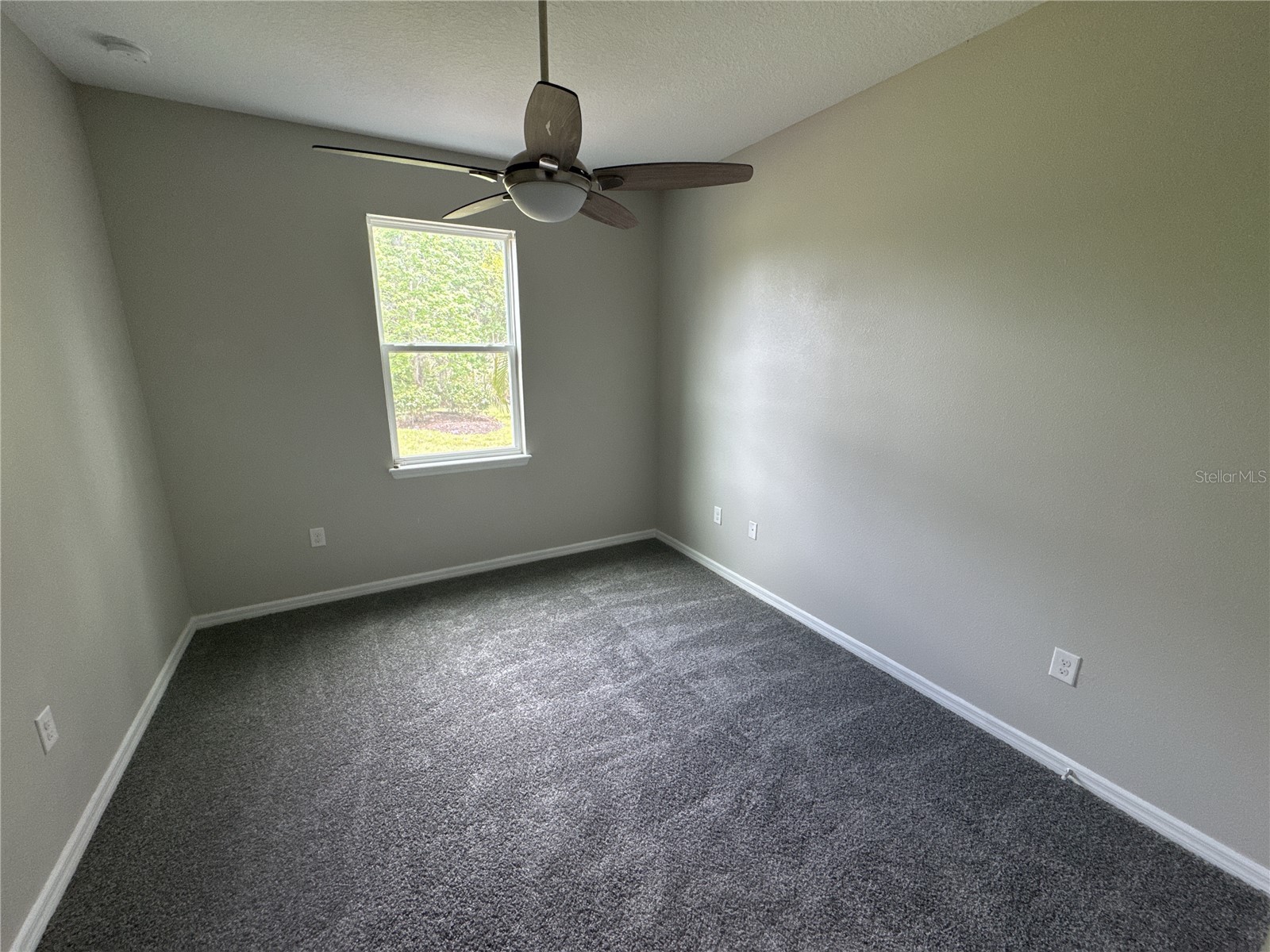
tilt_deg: -14.0
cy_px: 476
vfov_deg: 85.7
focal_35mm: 14
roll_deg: -0.9
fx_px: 514
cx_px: 635
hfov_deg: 102.1
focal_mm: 2.22
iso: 160
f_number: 2.2
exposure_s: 1/99
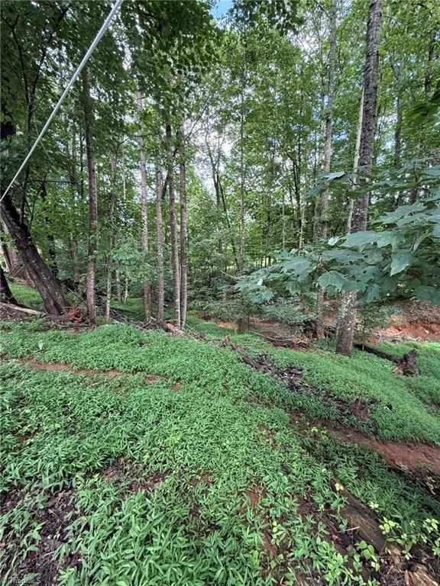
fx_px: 237
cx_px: 220
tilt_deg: -8.3
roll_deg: +0.0
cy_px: 293
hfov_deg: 85.7
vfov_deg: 102.1
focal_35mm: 14
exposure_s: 1/99
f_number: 2.2
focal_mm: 2.22
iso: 160
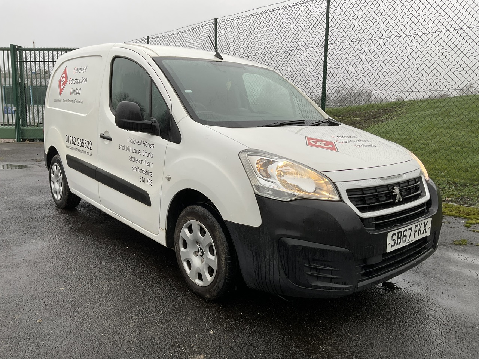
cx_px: 240
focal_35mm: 29
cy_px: 180
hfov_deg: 61.7
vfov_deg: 48.2
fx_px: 401
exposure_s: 1/122
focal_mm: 3
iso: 25
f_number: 1.8
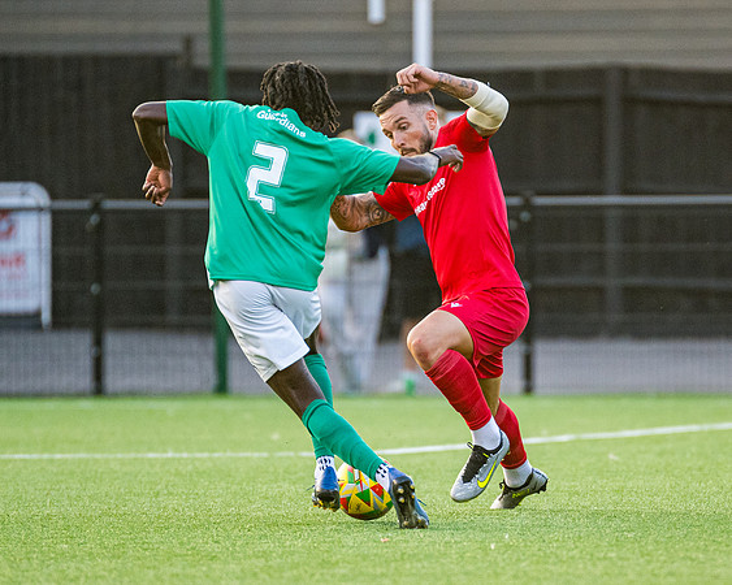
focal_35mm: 680
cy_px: 267
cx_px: 486
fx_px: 14723
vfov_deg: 2.3
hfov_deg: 2.8
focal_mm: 300
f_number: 2.8
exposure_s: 1/1000
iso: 1250
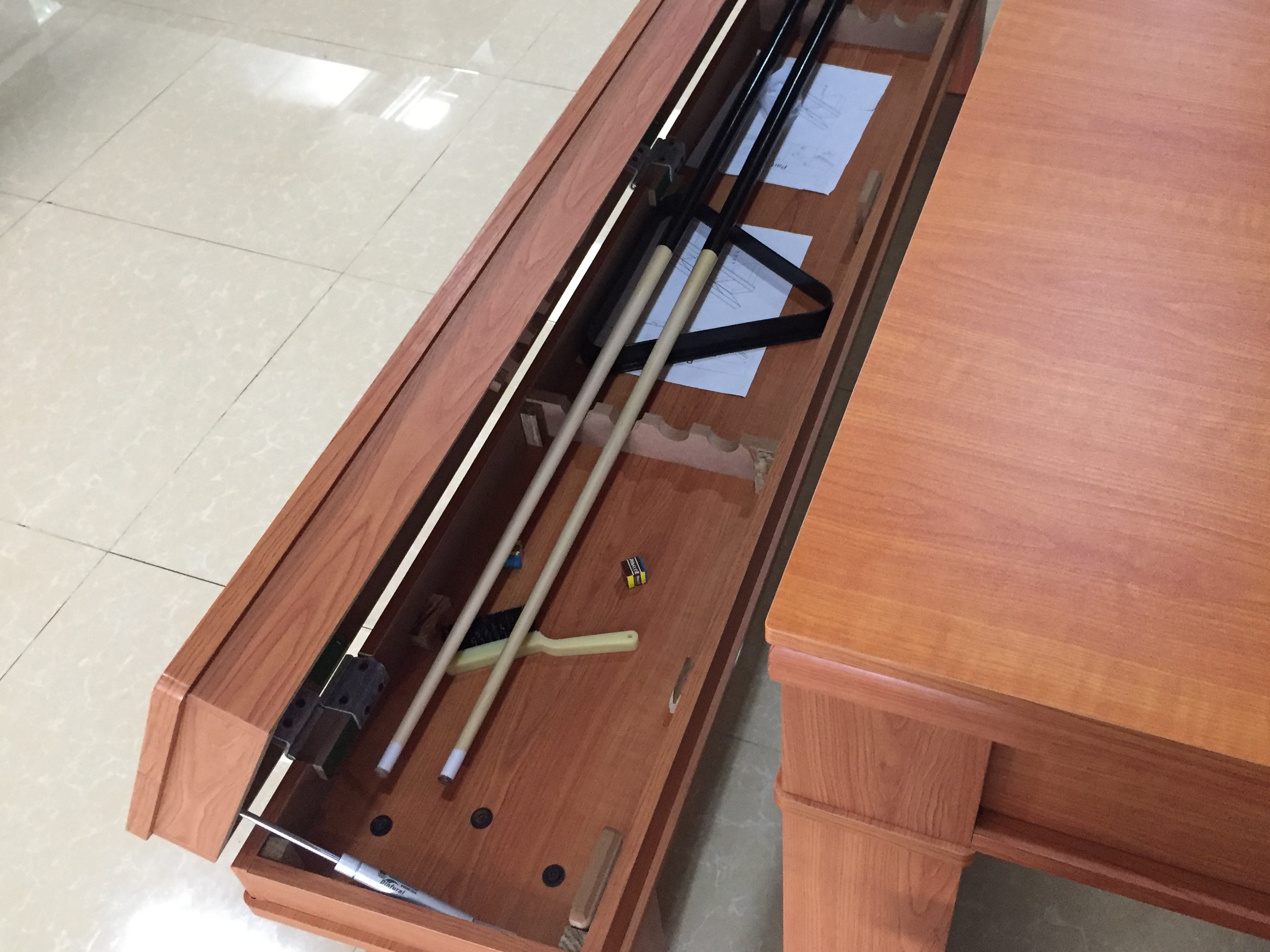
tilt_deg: -47.8
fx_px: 1284
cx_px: 757
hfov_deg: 52.3
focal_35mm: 35
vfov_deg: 40.6
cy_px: 408
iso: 320
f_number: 2.2
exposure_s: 1/33
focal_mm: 4.15
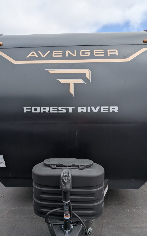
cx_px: 69
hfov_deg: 53.0
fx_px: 147
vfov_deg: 77.1
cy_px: 119
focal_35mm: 23
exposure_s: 1/1603
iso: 50
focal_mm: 2.35
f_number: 2.2
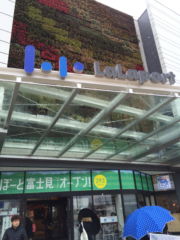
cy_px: 120
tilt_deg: +24.1
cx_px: 90
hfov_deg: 48.2
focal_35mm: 29
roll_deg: +5.0
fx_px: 201
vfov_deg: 61.7
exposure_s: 1/348
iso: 32
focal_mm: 4.15
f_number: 2.2
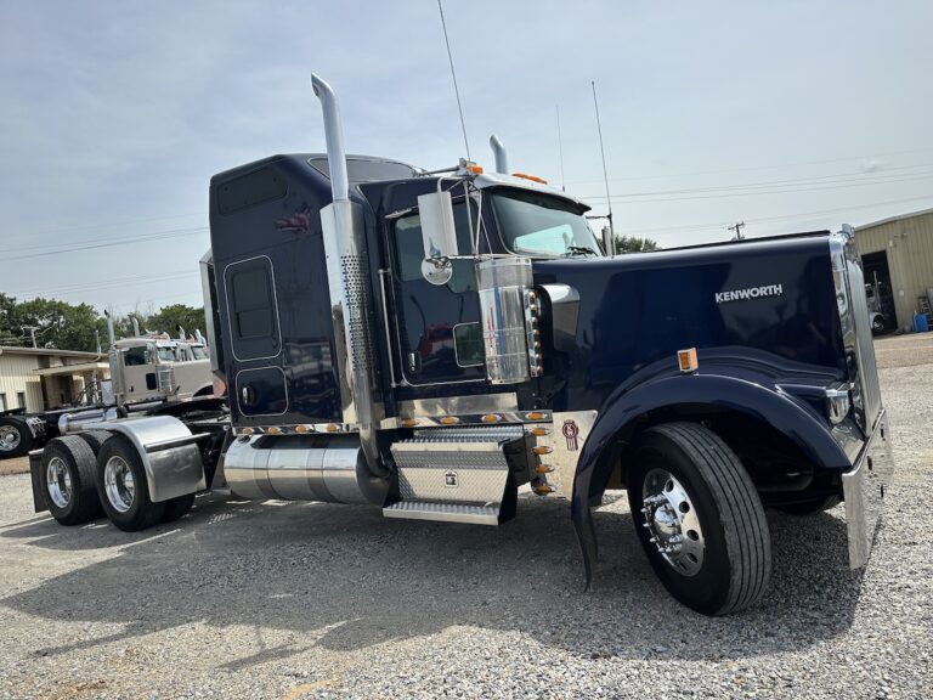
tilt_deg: +1.7
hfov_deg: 71.6
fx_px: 647
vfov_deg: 56.8
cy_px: 350
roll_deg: +7.9
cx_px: 466
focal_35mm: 24
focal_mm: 6.86
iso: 80
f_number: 1.78
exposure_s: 1/6211
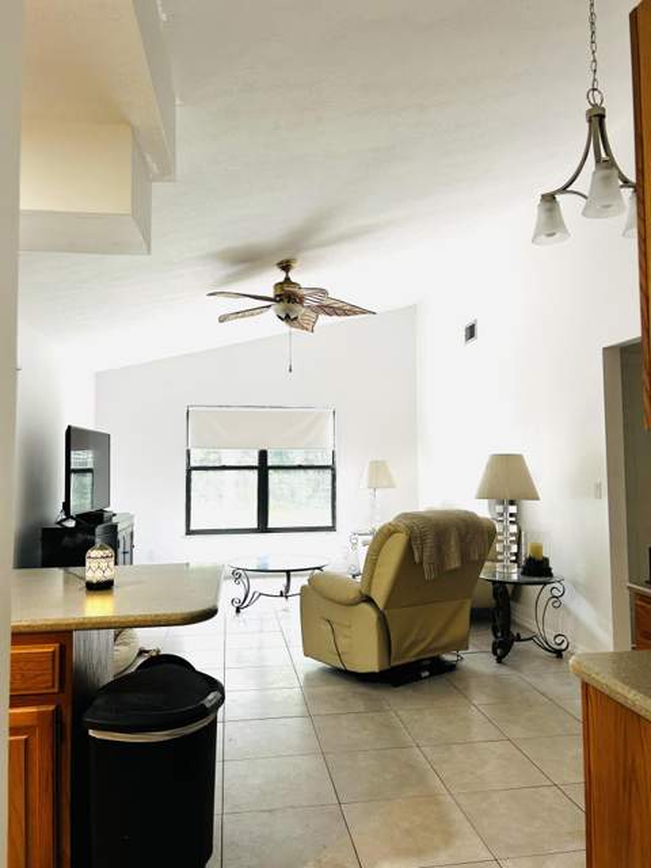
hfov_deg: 53.1
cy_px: 434
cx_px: 326
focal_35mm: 26
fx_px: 652
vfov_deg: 67.3
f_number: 1.5
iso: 125
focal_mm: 5.7
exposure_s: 1/60
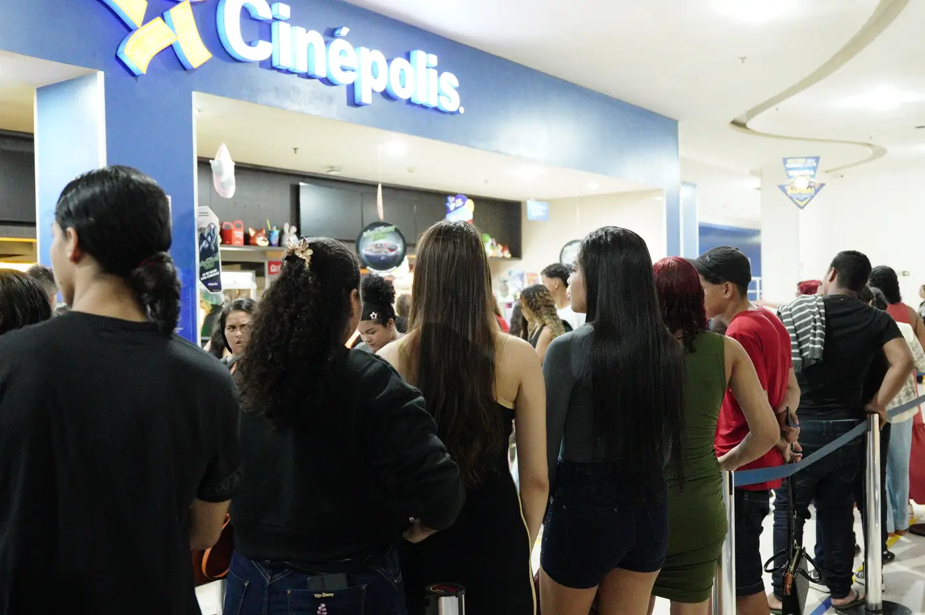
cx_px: 462
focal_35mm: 36
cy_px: 308
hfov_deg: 53.2
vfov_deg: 36.8
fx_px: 924
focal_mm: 24
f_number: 2.8
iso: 10000
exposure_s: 1/160
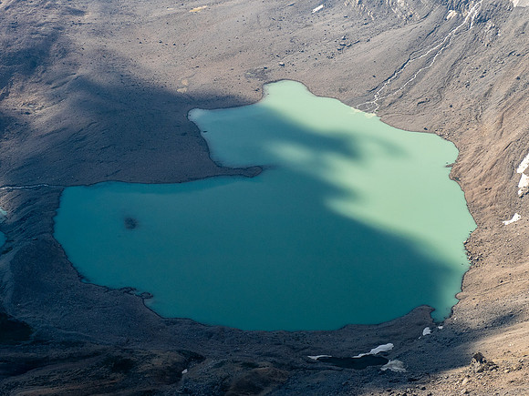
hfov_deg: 20.0
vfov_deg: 15.1
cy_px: 198
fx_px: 1498
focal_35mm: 98
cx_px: 264
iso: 200
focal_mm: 49
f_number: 8
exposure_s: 1/250
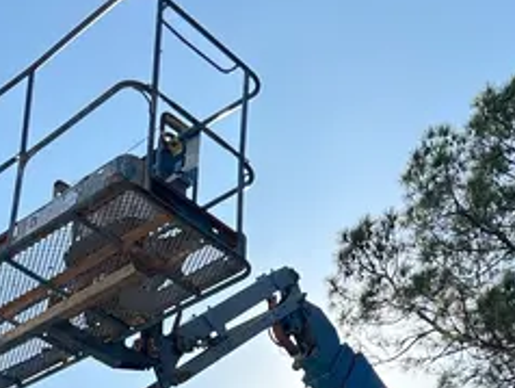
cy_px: 749
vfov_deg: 15.3
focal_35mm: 80
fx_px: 1191
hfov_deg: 24.2
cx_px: 379
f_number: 1.6
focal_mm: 5.96
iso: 50
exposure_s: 1/1949
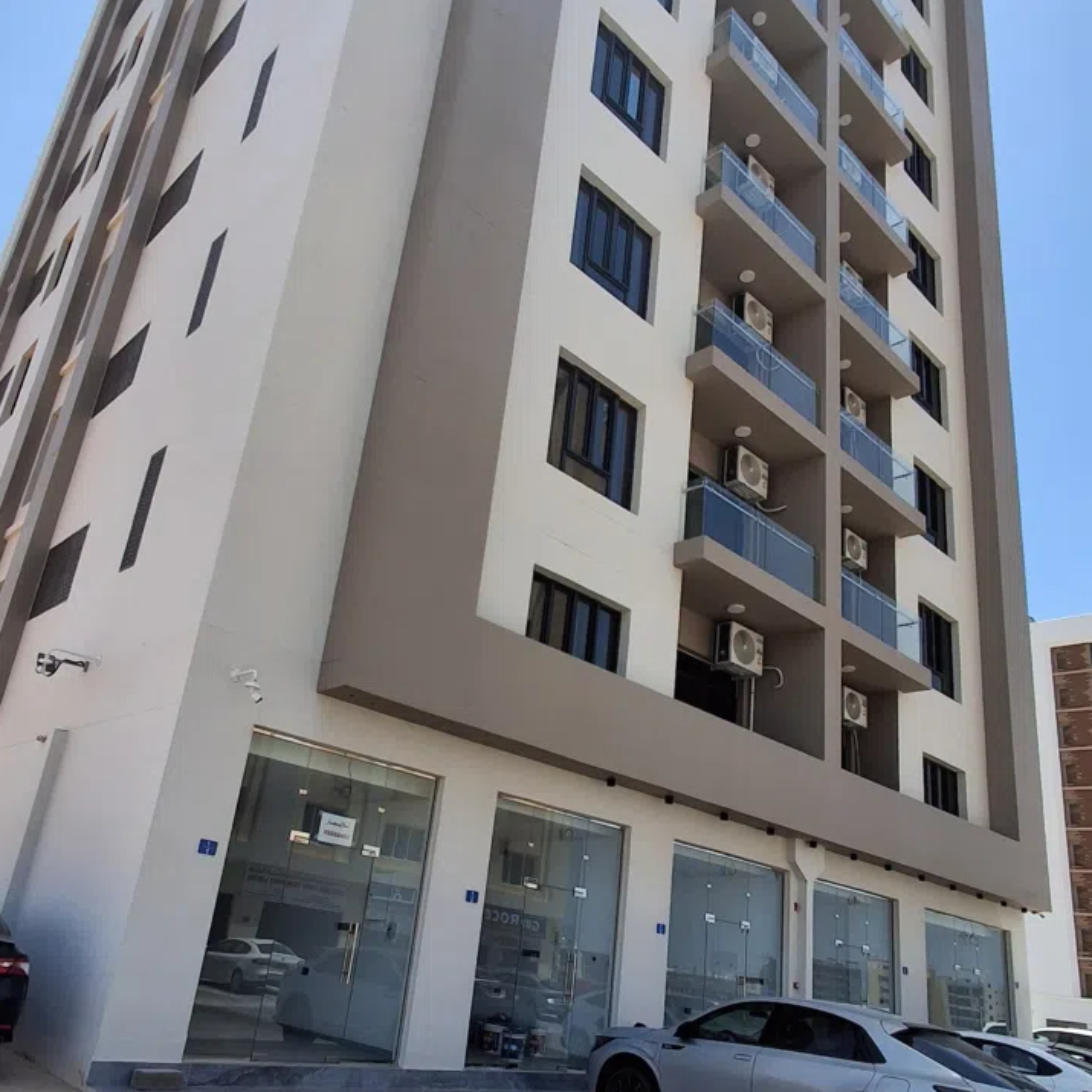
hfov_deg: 59.1
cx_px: 530
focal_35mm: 27
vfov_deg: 59.0
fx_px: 964
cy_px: 601
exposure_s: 1/1089
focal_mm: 1.64
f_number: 2.2
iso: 40
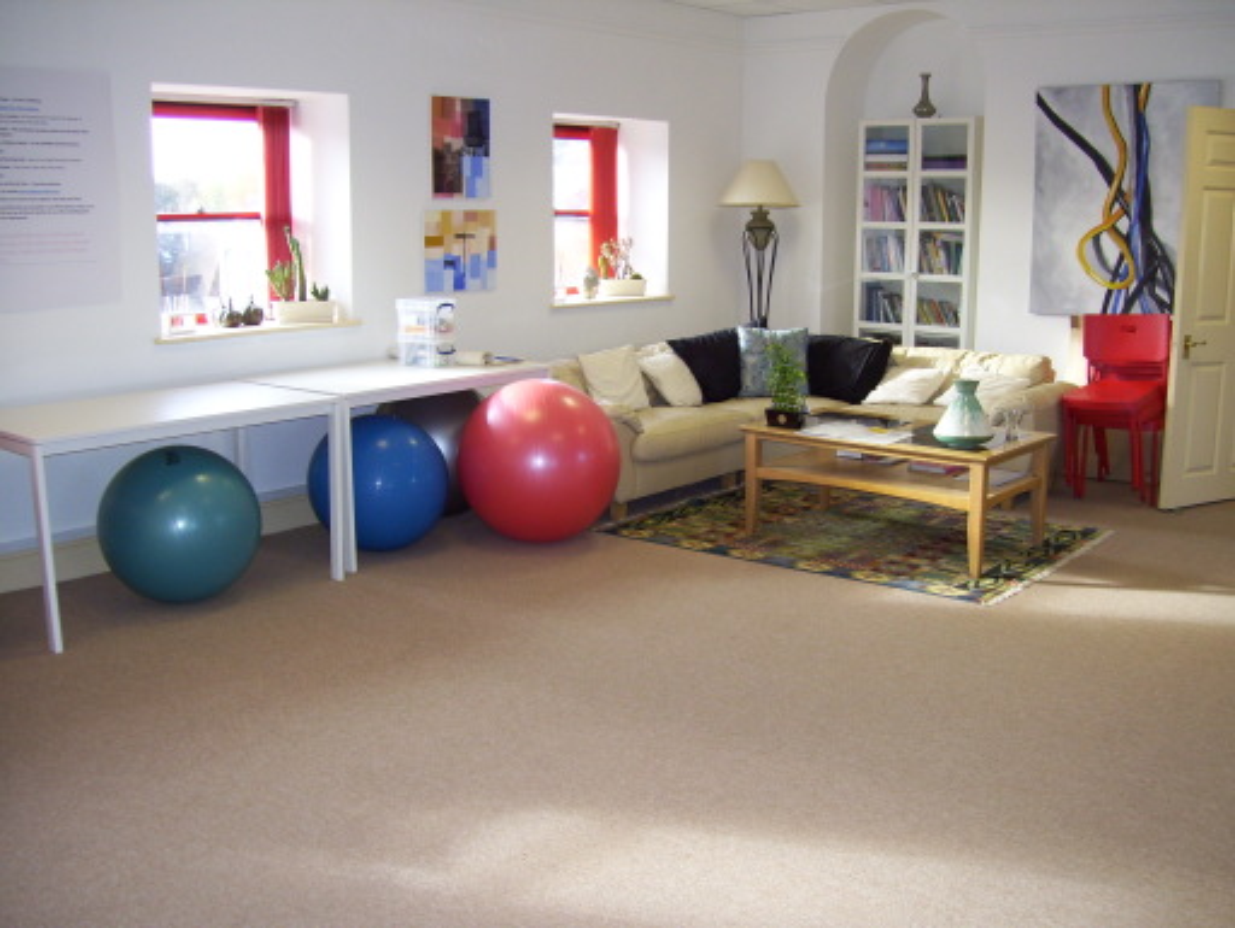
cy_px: 464
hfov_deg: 51.3
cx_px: 618
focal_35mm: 36
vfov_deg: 39.7
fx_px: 1286
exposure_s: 1/60
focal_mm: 6
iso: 125
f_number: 2.7
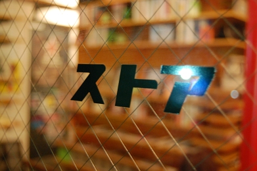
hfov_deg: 41.1
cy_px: 86
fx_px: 342
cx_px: 128
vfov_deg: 28.0
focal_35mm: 48
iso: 1600
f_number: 4.5
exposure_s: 1/2.5
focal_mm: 32
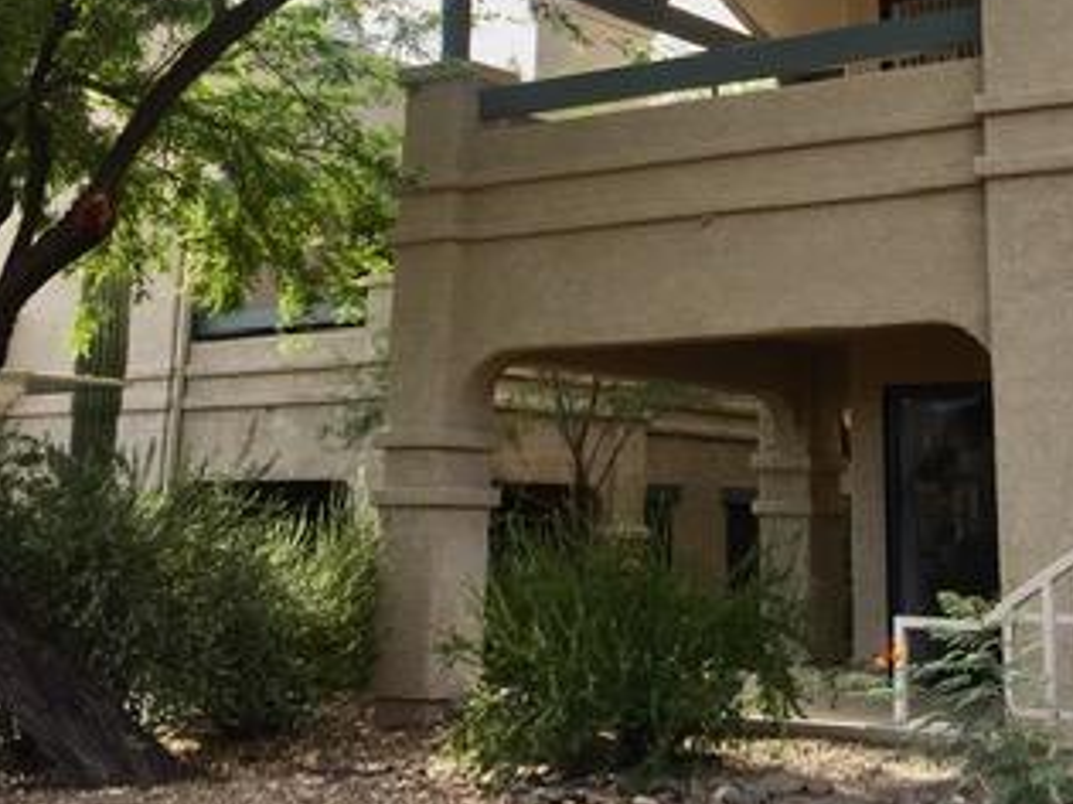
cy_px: 55
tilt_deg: +13.6
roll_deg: -0.4
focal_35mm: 59
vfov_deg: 24.0
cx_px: 702
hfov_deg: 32.5
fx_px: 1828
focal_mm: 4.15
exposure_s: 1/801
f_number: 2.2
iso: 25
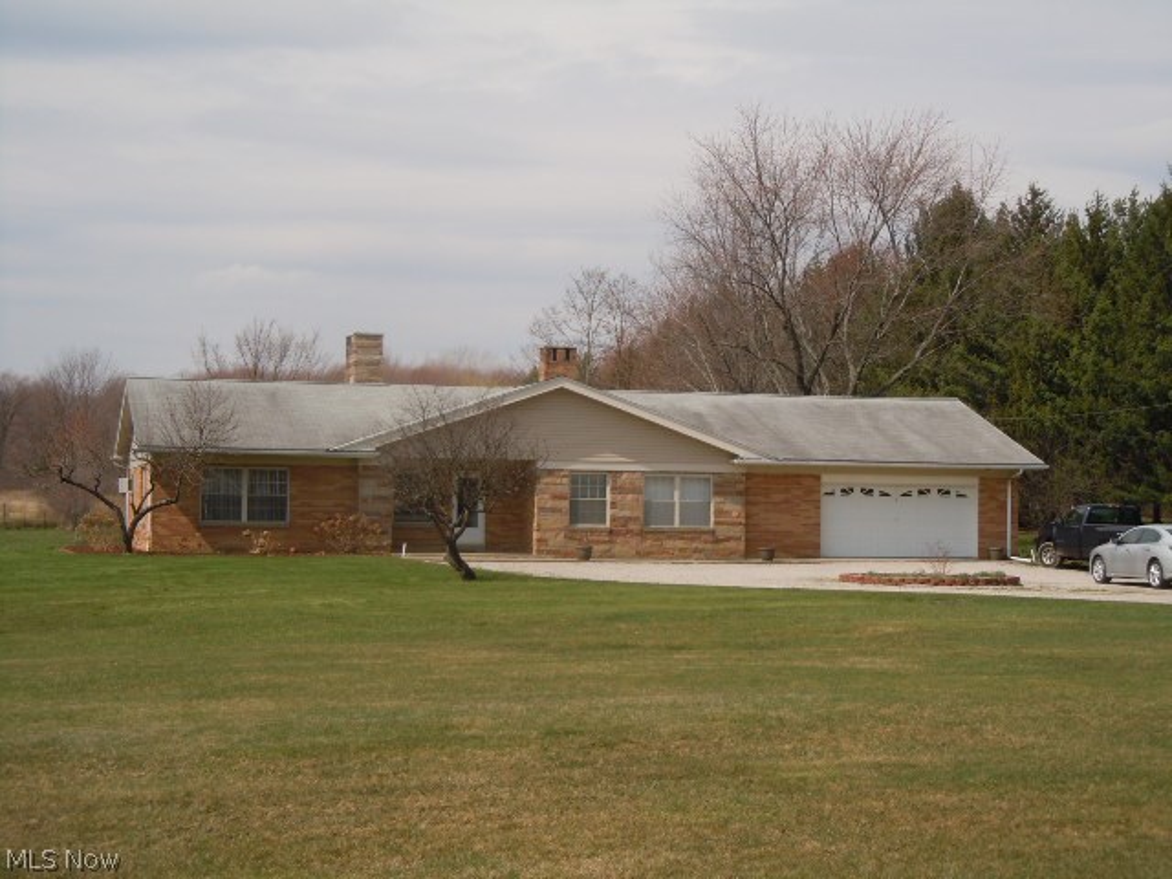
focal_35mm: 68
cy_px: 440
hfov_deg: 28.6
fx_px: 2302
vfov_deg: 21.6
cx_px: 586
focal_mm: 12.2
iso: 100
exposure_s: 1/1000
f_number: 4.1
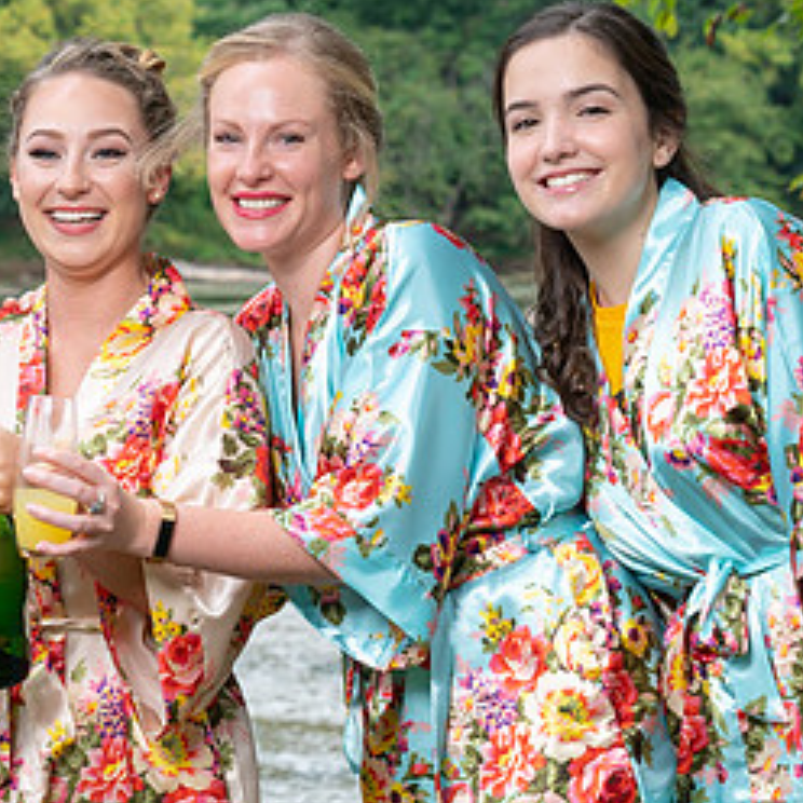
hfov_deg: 12.3
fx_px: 3701
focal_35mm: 141
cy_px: 415
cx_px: 103
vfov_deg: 12.4
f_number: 5.6
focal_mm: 65
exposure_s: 1/200
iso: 320
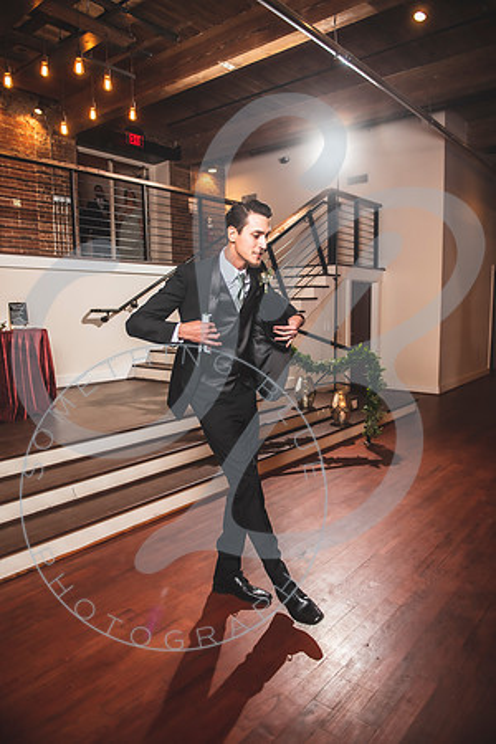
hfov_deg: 49.6
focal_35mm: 26
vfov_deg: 69.4
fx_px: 537
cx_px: 248
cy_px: 372
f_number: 2.8
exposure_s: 1/160
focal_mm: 26
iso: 400
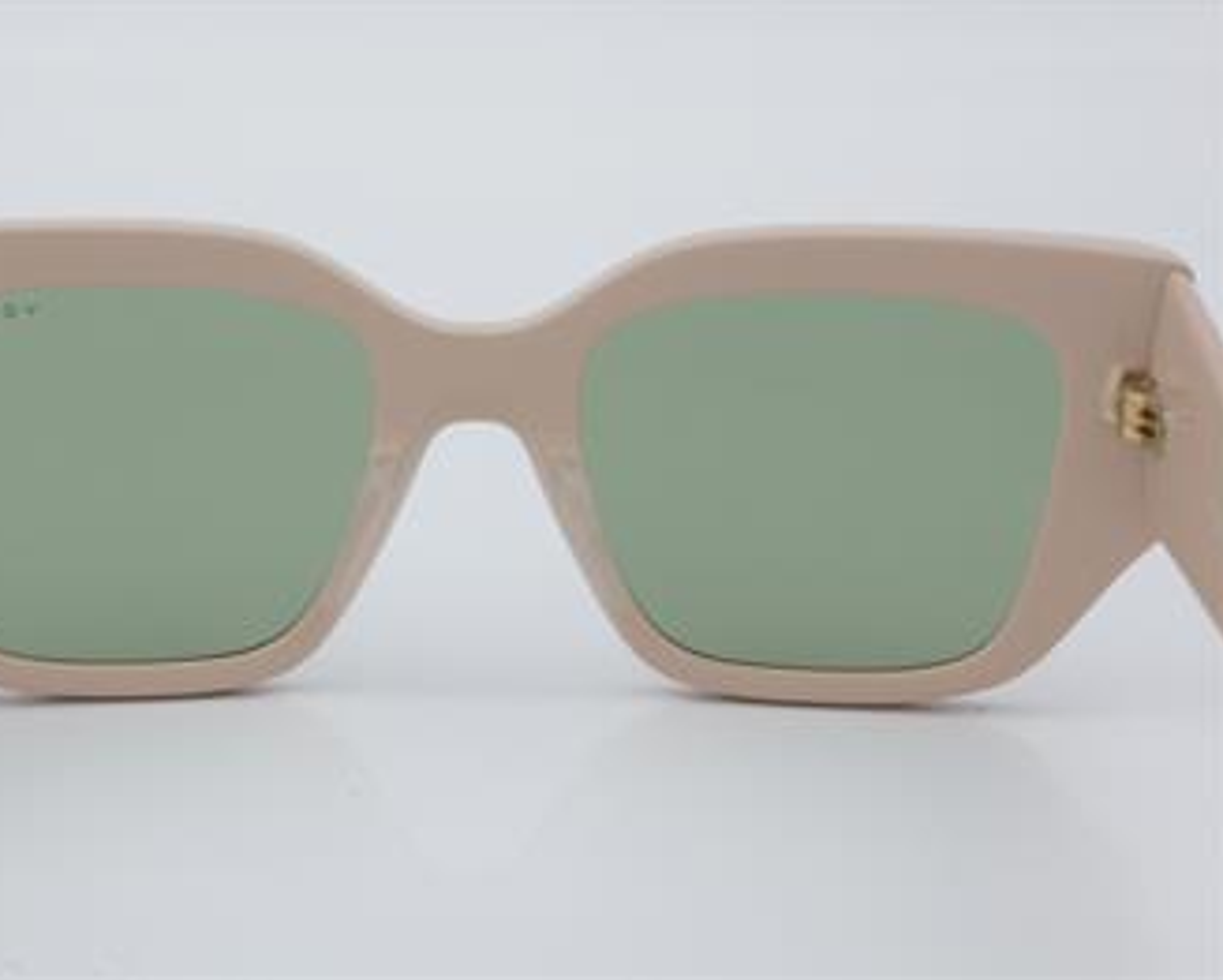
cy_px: 486
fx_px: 3425
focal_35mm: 95
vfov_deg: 16.3
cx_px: 482
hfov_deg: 20.2
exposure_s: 1/4
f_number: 32
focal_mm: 55
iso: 100
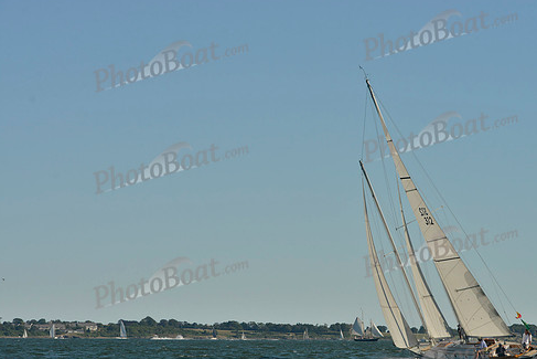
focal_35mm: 119
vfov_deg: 11.5
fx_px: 1776
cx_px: 307
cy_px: 207
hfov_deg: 17.2
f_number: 9
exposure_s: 1/1250
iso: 400
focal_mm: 100
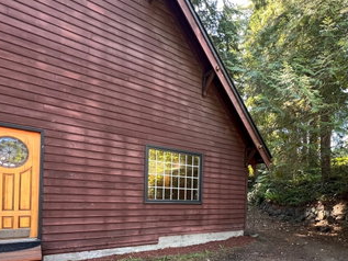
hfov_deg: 78.5
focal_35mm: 21
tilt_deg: -1.3
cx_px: 199
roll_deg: -1.7
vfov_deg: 59.5
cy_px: 201
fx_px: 211
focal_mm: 1.57
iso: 160
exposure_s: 1/99
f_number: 1.8
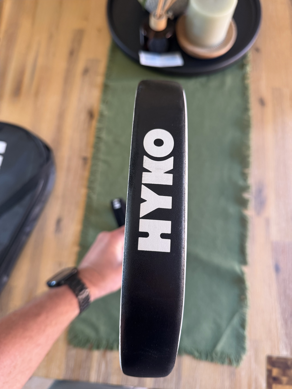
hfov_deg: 56.8
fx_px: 270
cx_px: 146
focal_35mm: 24
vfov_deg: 71.6
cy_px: 194
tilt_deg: -75.7
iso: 200
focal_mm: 6.76
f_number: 1.78
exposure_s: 1/64
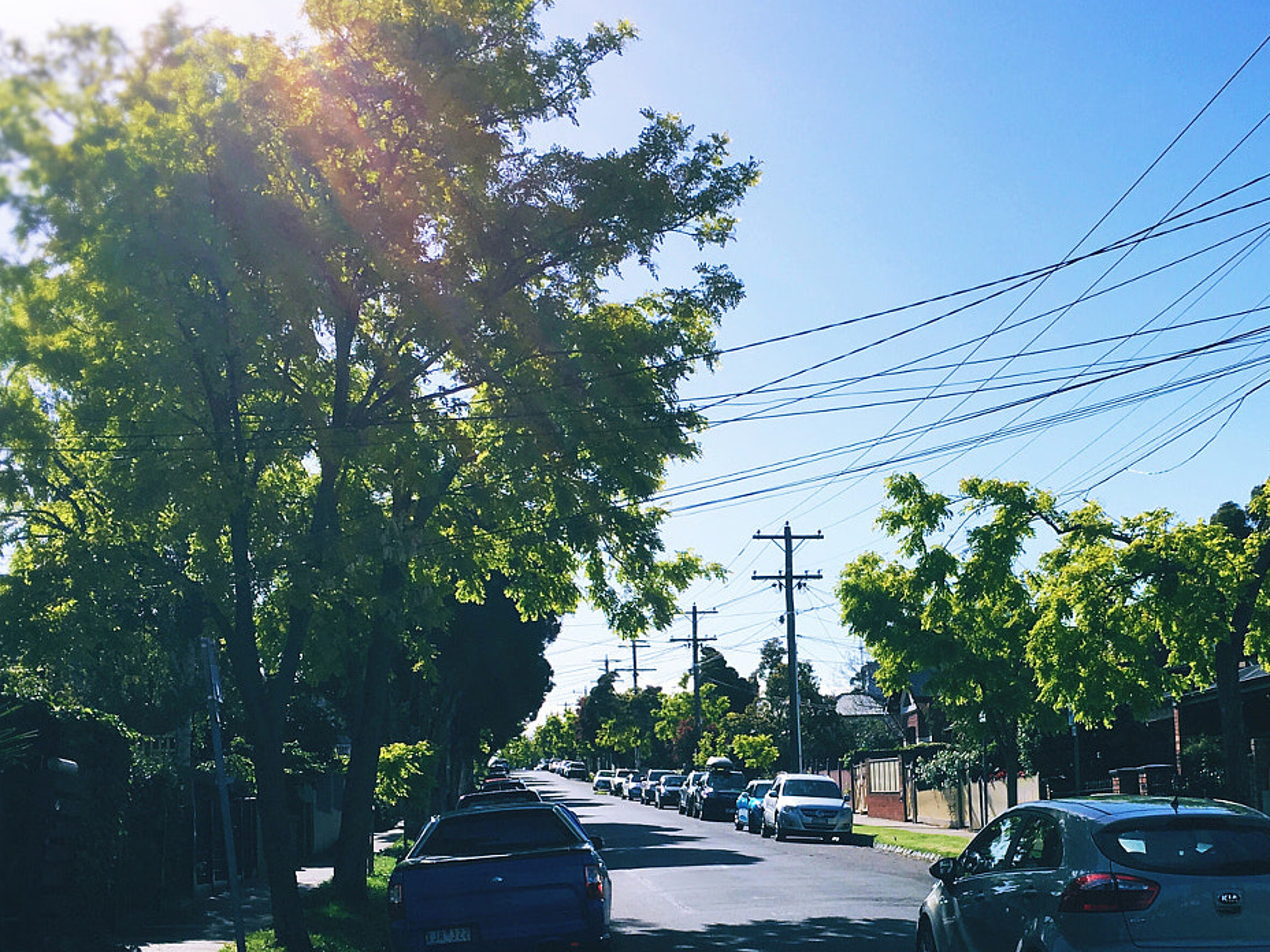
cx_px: 847
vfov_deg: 28.8
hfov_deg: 37.8
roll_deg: +1.8
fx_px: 1834
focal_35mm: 50
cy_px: 678
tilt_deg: +6.6
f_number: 2.2
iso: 25
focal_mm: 4.15
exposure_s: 1/2481
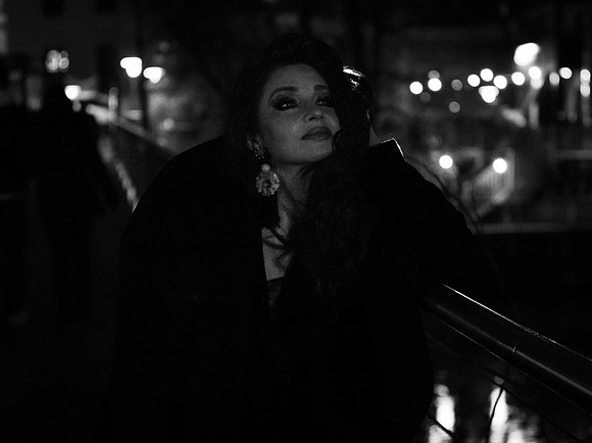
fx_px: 1004
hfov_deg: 32.8
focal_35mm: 59
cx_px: 348
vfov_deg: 24.9
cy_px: 232
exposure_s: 1/125
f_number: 2
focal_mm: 35
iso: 5000
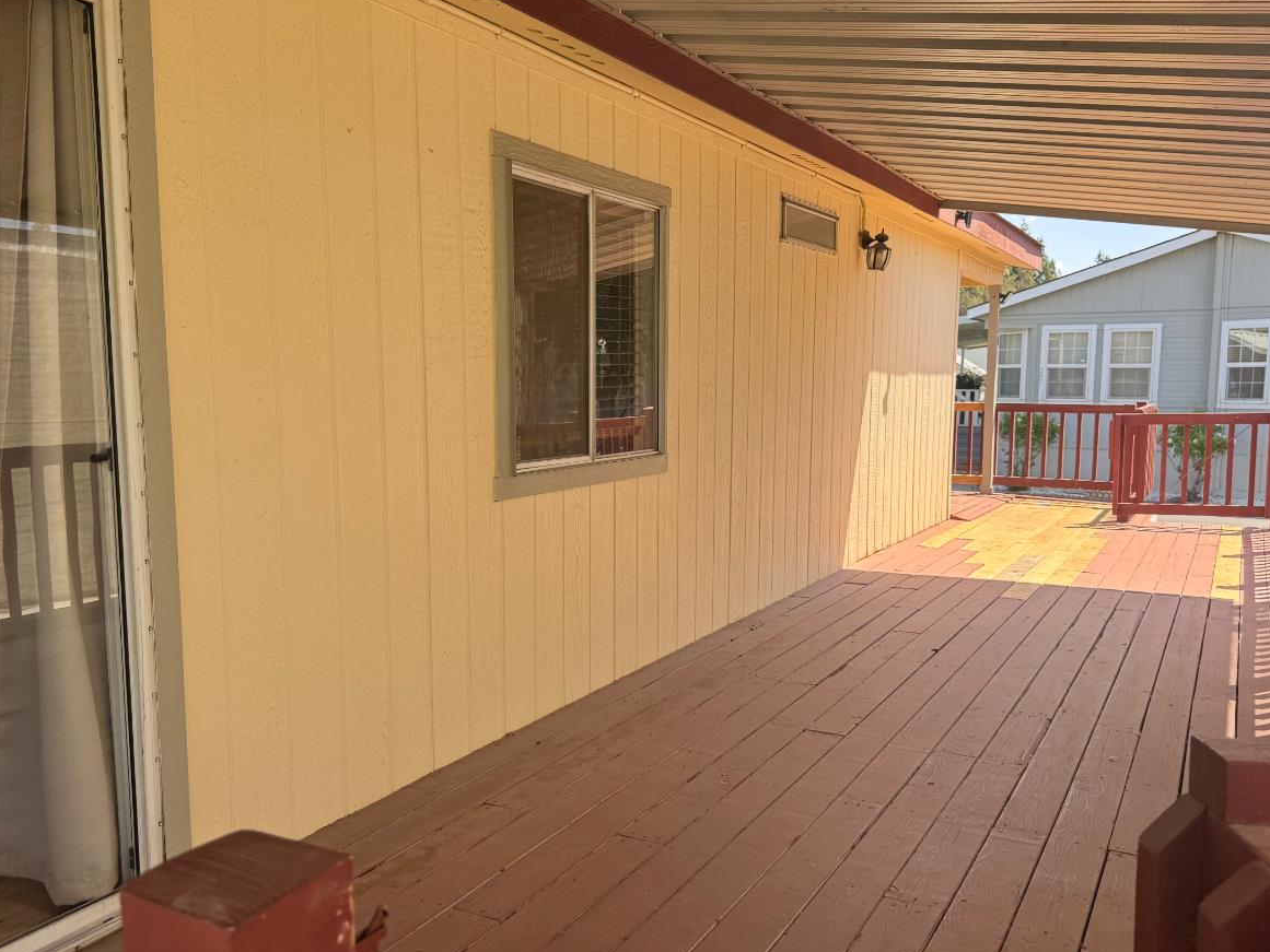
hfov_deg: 58.2
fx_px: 1137
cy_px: 523
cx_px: 571
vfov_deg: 45.4
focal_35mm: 31
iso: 80
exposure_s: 1/593
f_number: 1.78
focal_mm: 6.76
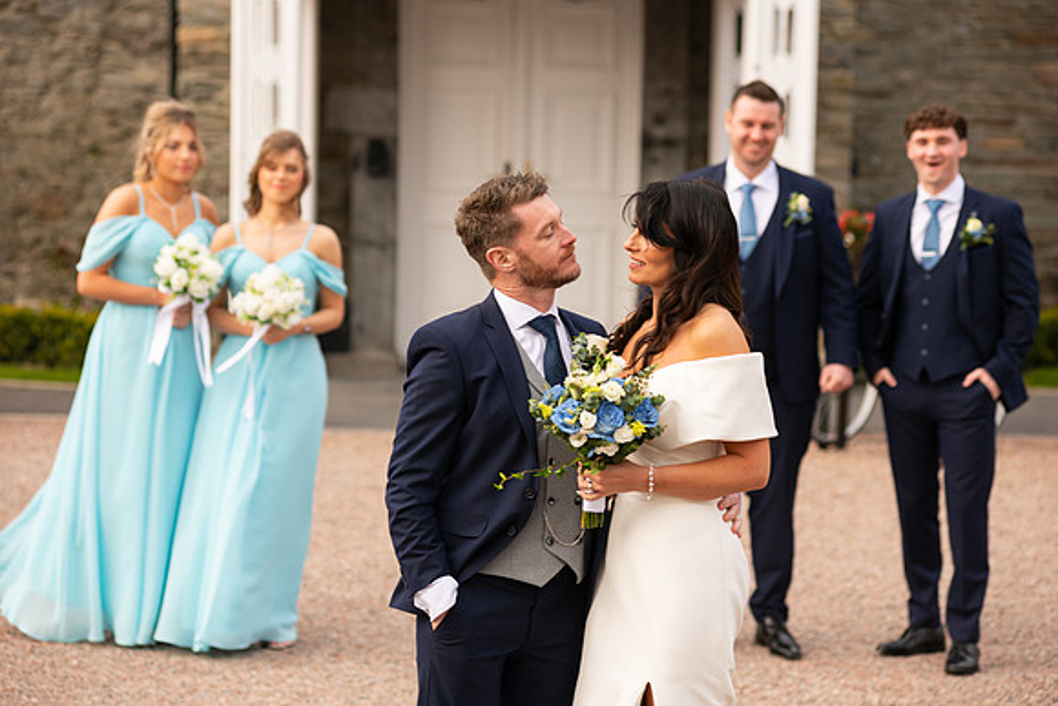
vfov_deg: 11.4
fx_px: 3527
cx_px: 529
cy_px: 353
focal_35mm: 120
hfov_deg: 17.1
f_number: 3.5
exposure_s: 1/250
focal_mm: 120
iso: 160
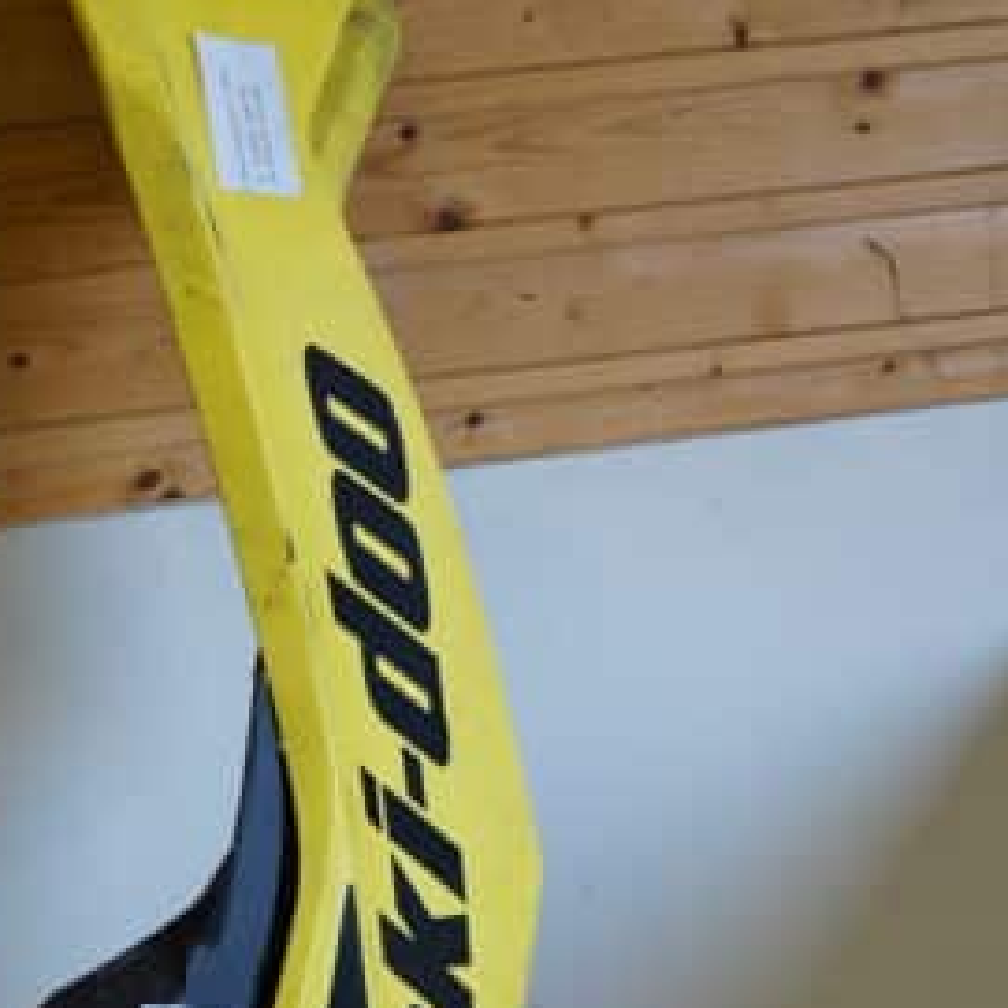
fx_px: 3018
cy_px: 1025
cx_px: -52
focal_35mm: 92
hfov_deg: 18.4
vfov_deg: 18.4
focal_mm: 19
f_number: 4
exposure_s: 1/60
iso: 250
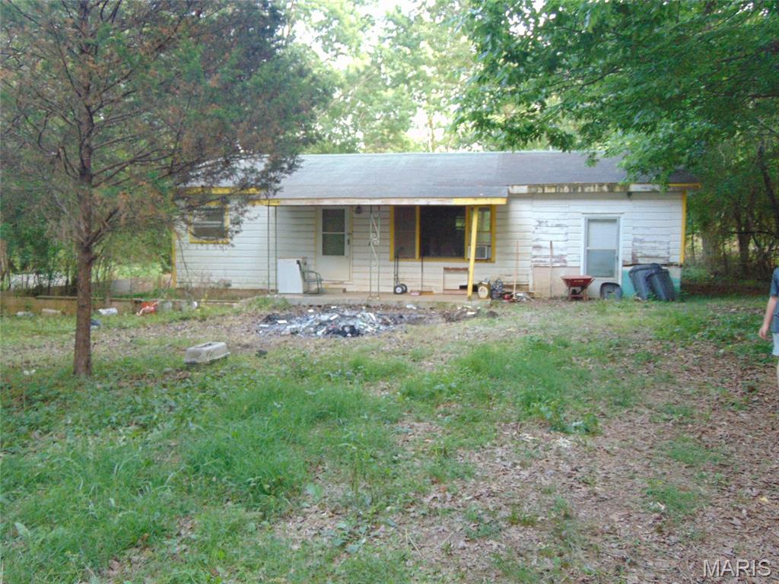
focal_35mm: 30
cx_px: 390
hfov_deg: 60.0
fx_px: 675
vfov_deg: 46.8
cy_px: 292
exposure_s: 1/30
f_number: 3.1
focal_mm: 5.4
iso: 250
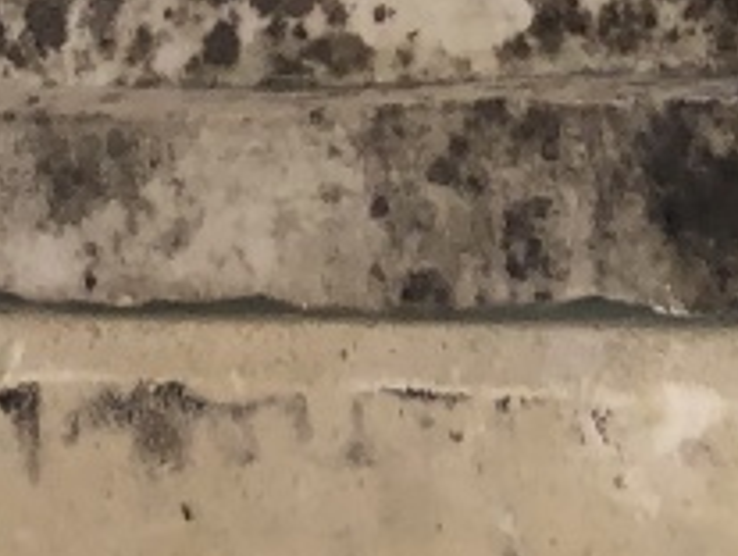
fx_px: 3460
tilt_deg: +5.0
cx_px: 499
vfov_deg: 8.7
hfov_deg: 12.2
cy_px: -588
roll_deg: +4.0
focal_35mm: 162
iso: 100
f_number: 1.8
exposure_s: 1/13
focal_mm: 4
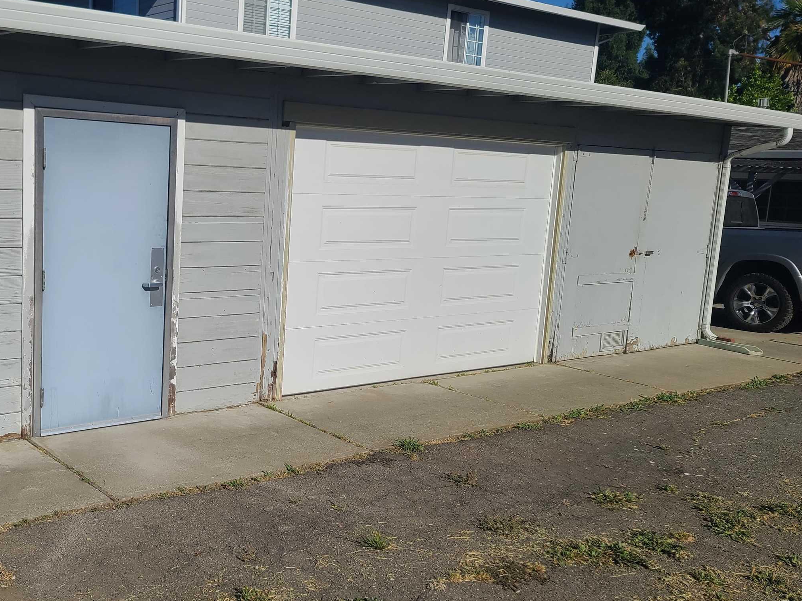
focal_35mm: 38
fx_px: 880
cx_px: 201
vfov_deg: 37.7
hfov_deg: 47.2
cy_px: 300
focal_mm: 7
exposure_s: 1/2614
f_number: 1.8
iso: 16
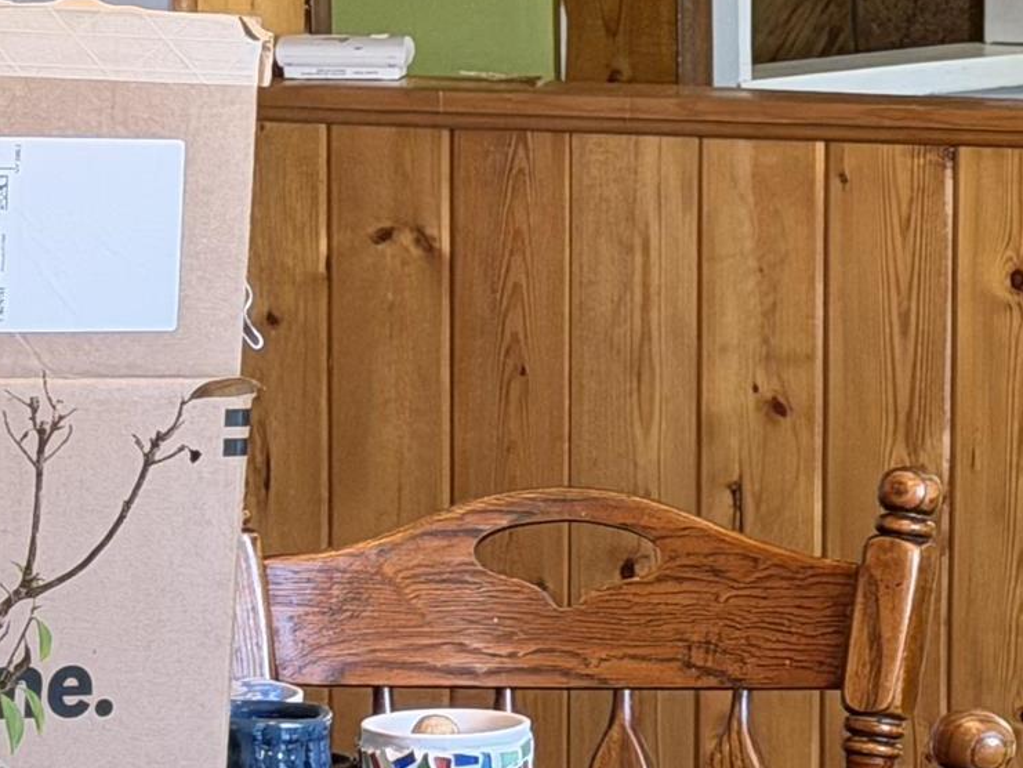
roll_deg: -0.8
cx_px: 1445
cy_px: 315
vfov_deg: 7.5
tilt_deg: -6.9
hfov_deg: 9.7
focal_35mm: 199
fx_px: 5882
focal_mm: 6.76
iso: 200
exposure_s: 1/60
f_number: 1.78
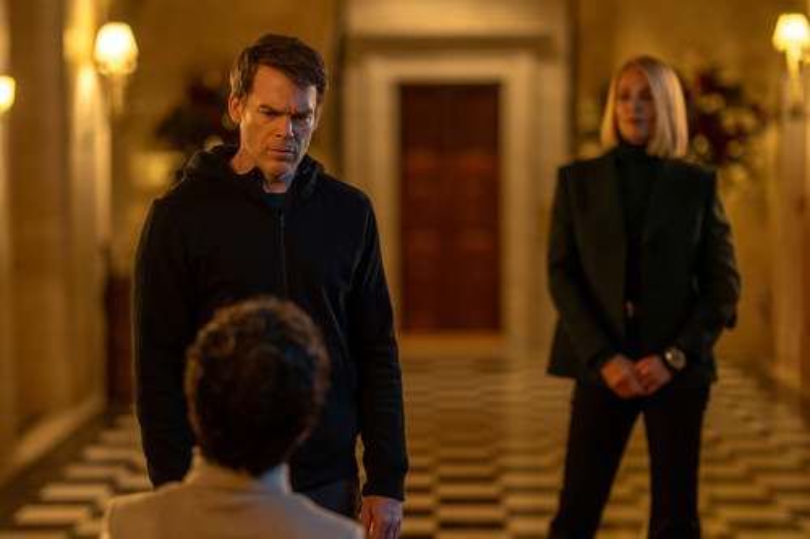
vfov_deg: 16.1
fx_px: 1912
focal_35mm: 85
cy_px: 270
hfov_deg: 23.9
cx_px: 405
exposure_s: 1/160
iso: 800
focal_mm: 85
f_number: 1.4
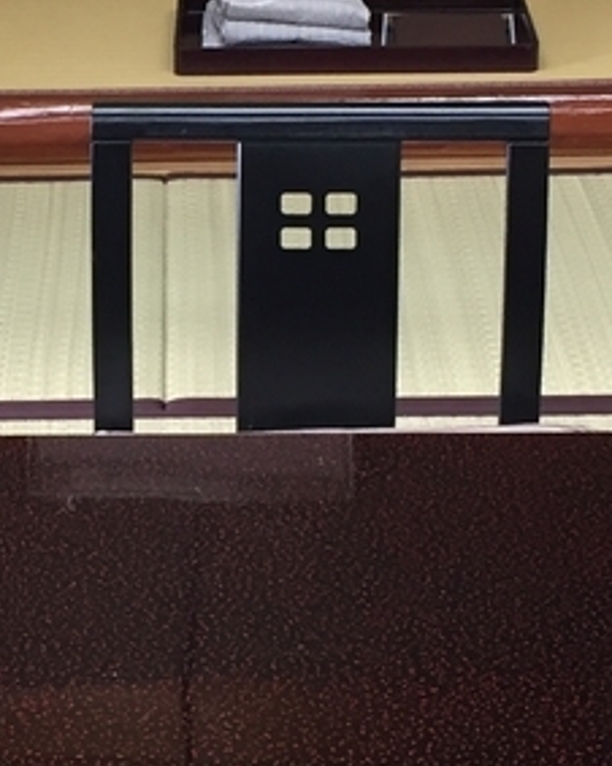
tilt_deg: -22.3
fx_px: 2720
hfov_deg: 12.8
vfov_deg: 16.0
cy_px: 382
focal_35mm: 120
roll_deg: +0.5
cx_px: 89
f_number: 2.2
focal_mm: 4.15
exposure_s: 1/30
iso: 80
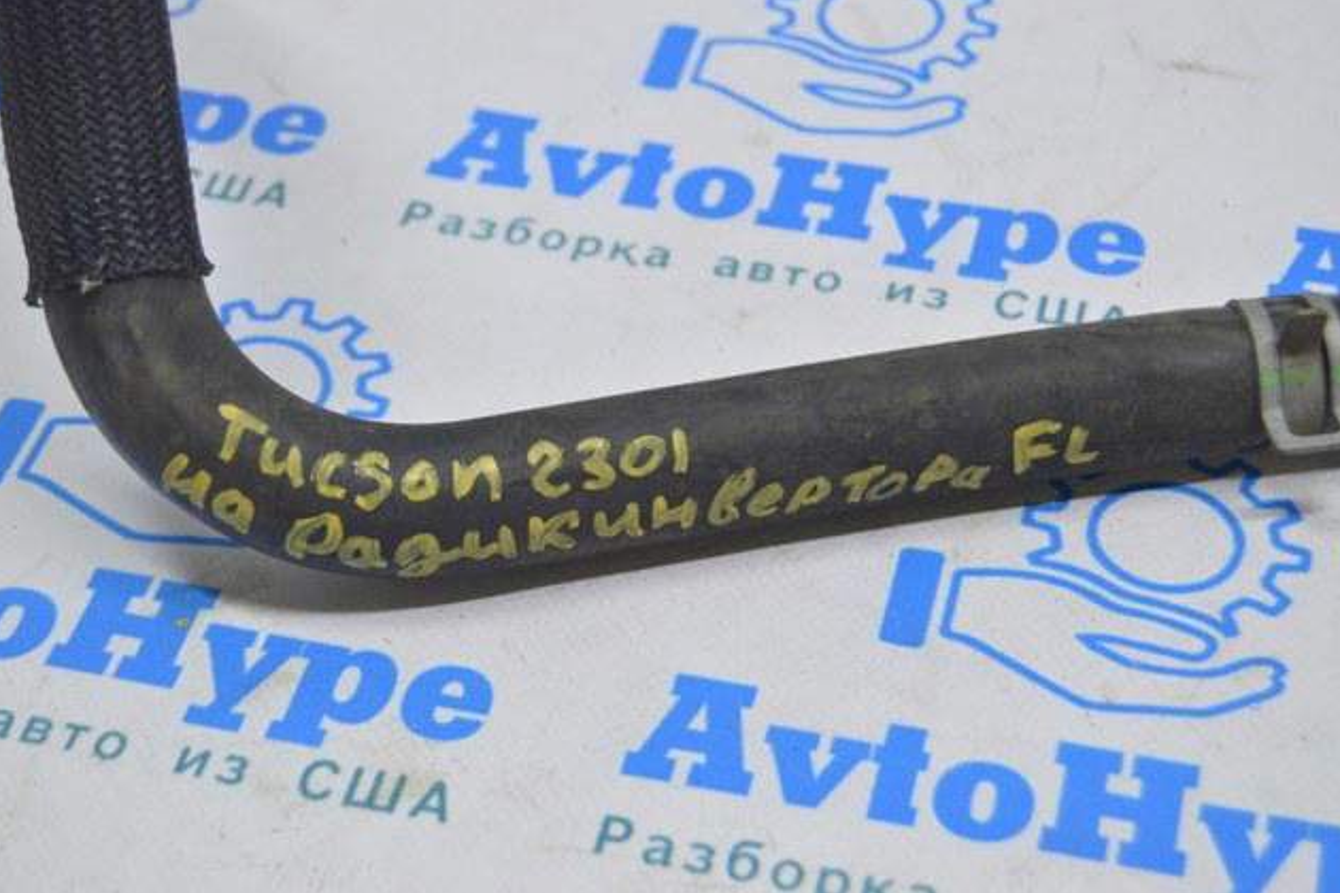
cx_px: 664
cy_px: 443
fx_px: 2717
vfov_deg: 18.7
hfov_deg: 27.7
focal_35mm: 73
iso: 400
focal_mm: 48
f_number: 5.6
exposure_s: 1/20
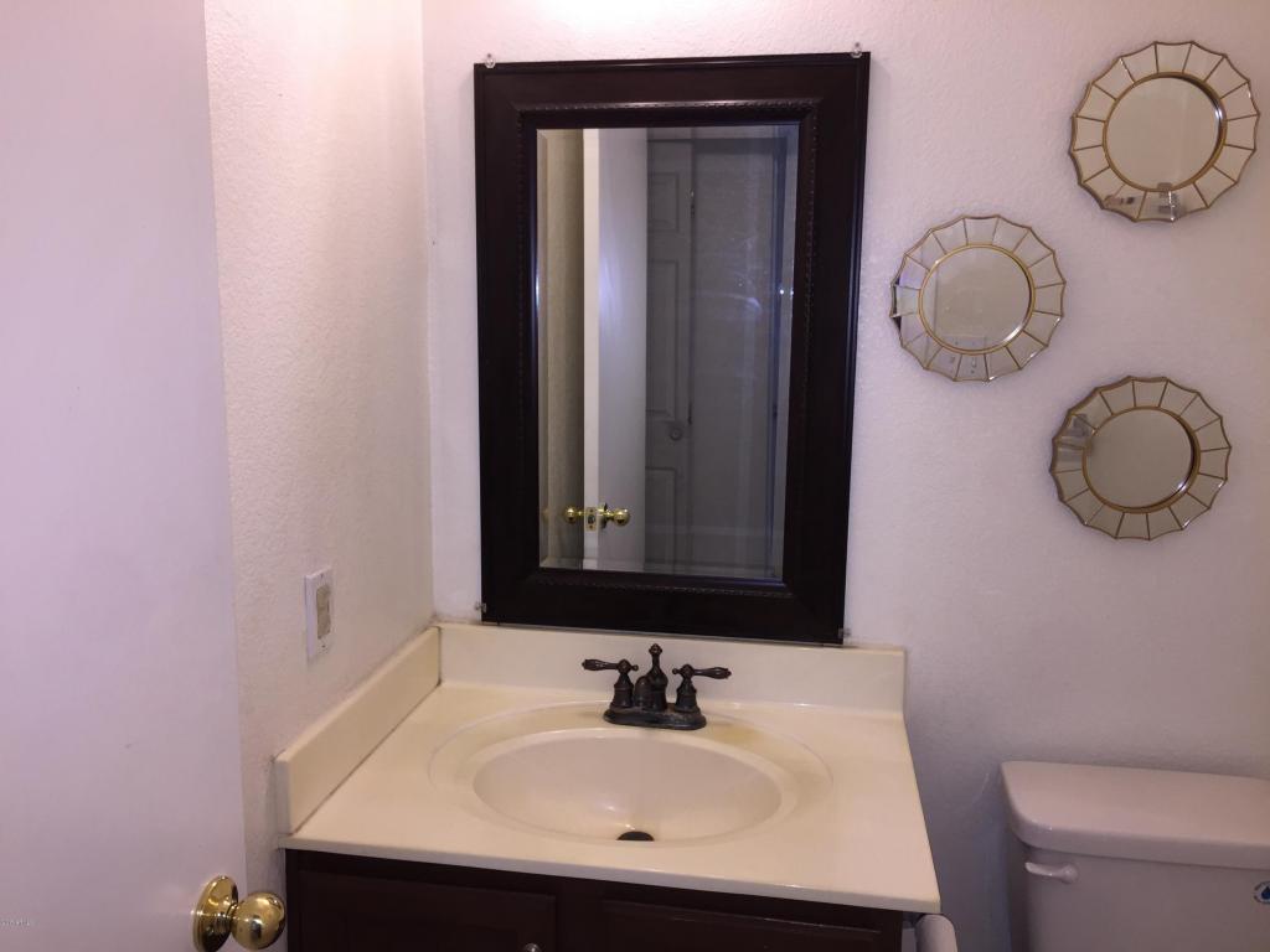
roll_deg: -0.8
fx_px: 1064
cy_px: 476
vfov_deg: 48.2
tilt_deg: -9.3
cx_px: 635
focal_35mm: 29
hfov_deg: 61.7
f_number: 2.2
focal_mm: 4.15
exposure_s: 1/30
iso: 64
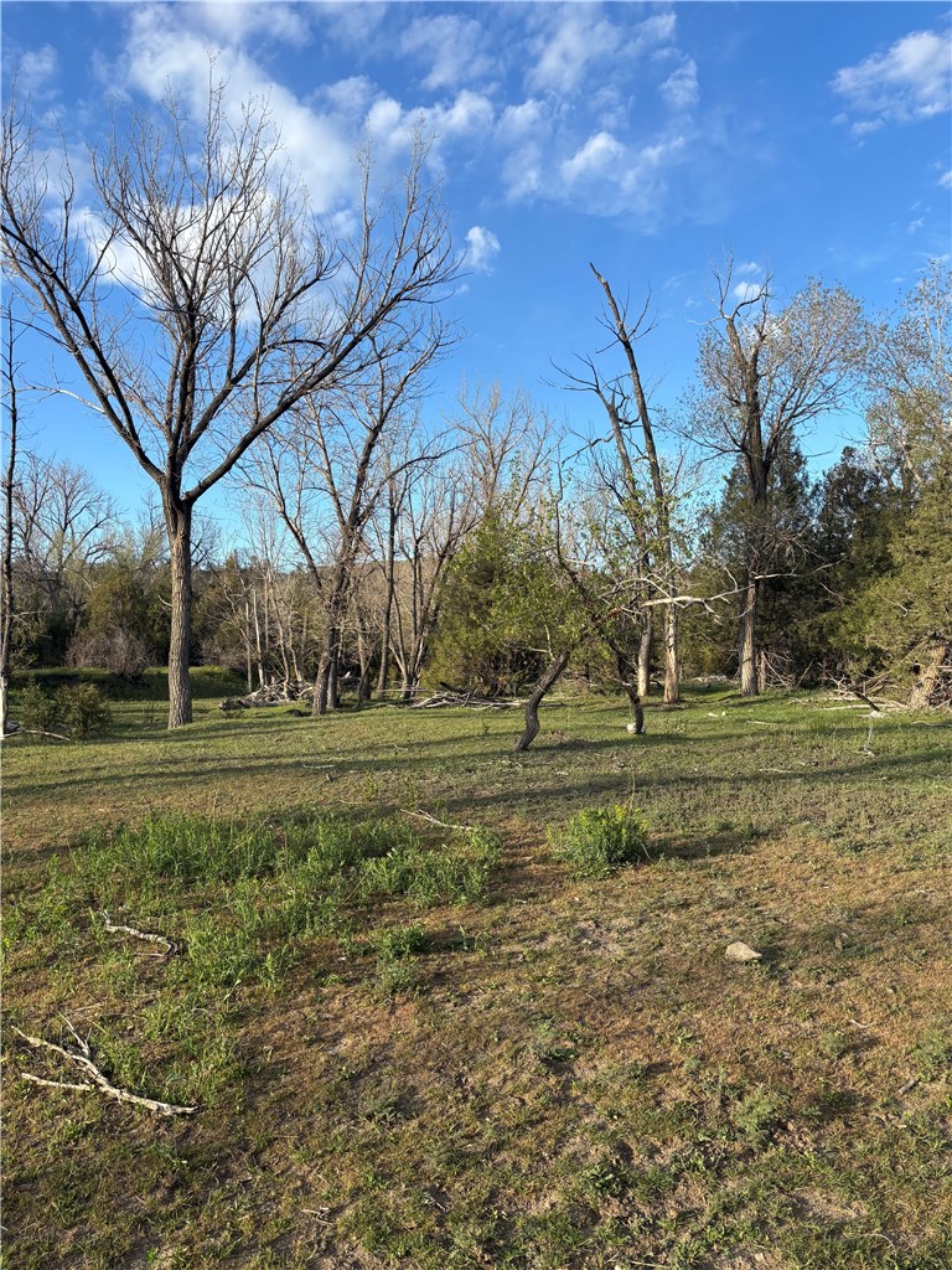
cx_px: 476
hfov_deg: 53.1
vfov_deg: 67.3
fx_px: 953
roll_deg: +0.7
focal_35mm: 26
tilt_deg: +2.5
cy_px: 635
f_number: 1.6
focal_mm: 5.96
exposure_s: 1/1344
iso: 50
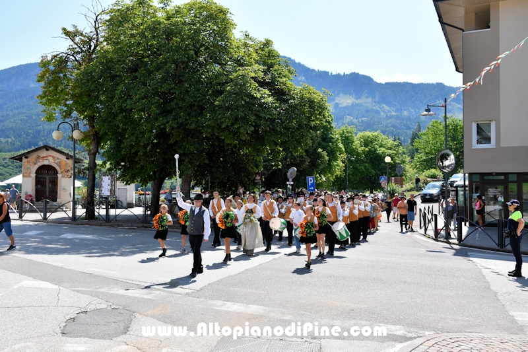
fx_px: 484
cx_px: 264
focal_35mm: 33
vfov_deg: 40.0
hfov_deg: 57.2
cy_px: 176
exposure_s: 1/250
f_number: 8
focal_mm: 22
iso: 100
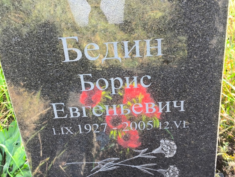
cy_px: 91
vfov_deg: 27.5
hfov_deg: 36.2
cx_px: 115
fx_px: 360
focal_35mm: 53
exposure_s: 1/60
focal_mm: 4.71
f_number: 1.7
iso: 50
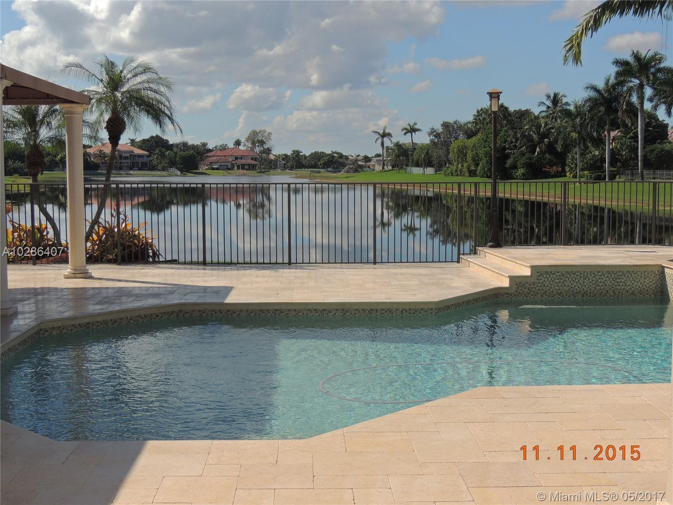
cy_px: 252
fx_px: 914
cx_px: 336
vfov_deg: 30.9
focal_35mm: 47
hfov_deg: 40.4
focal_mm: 8.3
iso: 100
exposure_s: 1/1600
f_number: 3.9
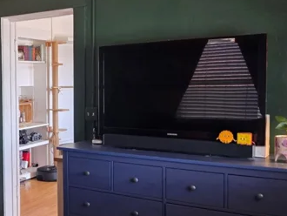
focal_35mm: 52
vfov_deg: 28.1
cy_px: 109
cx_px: 15
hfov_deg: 34.2
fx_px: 431
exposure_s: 1/100
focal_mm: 5.4
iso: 400
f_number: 1.8
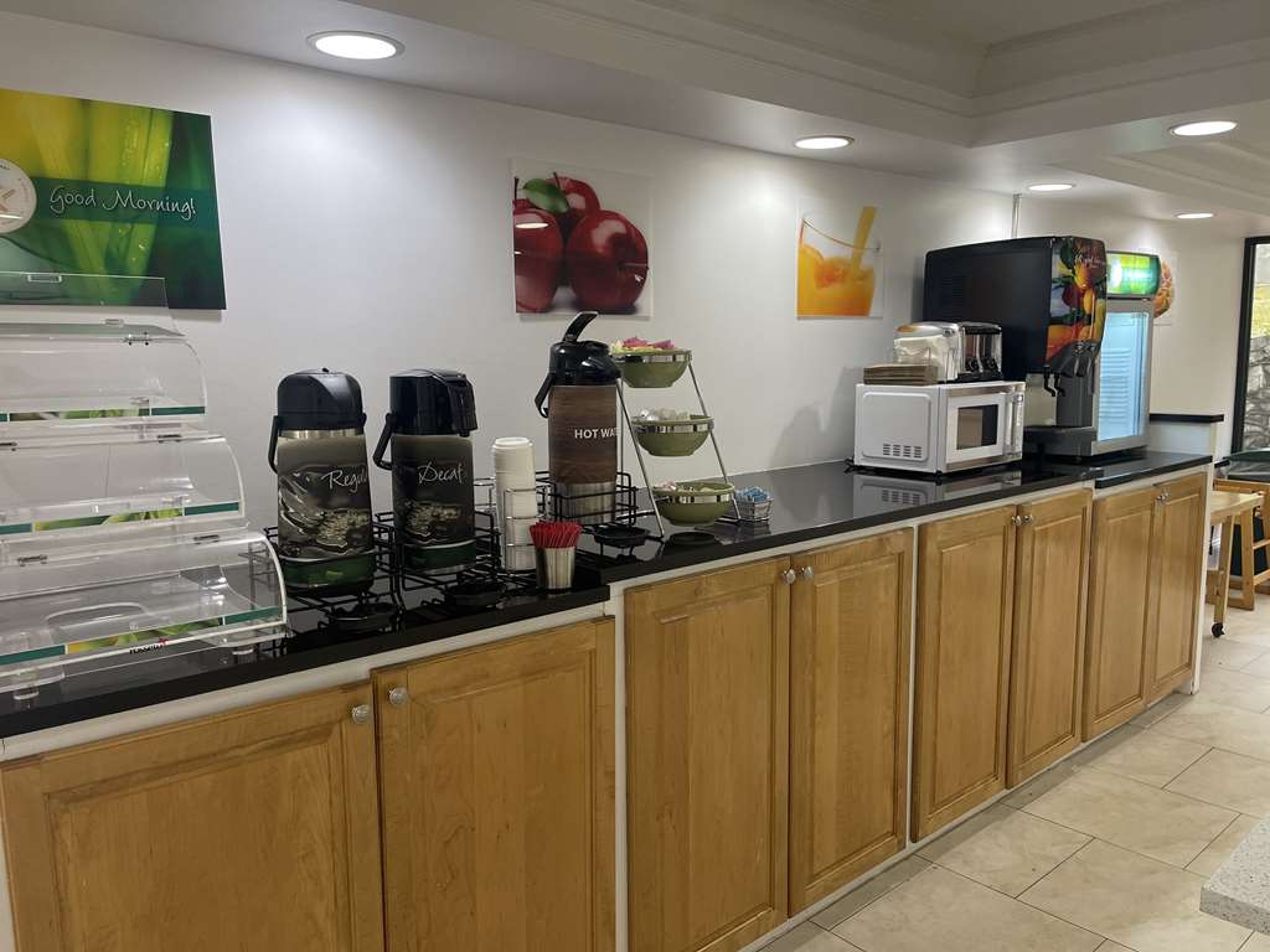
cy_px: 476
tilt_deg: -8.1
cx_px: 635
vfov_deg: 53.1
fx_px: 954
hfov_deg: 67.3
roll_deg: +0.5
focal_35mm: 26
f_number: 1.6
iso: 125
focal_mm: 5.1
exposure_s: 1/60
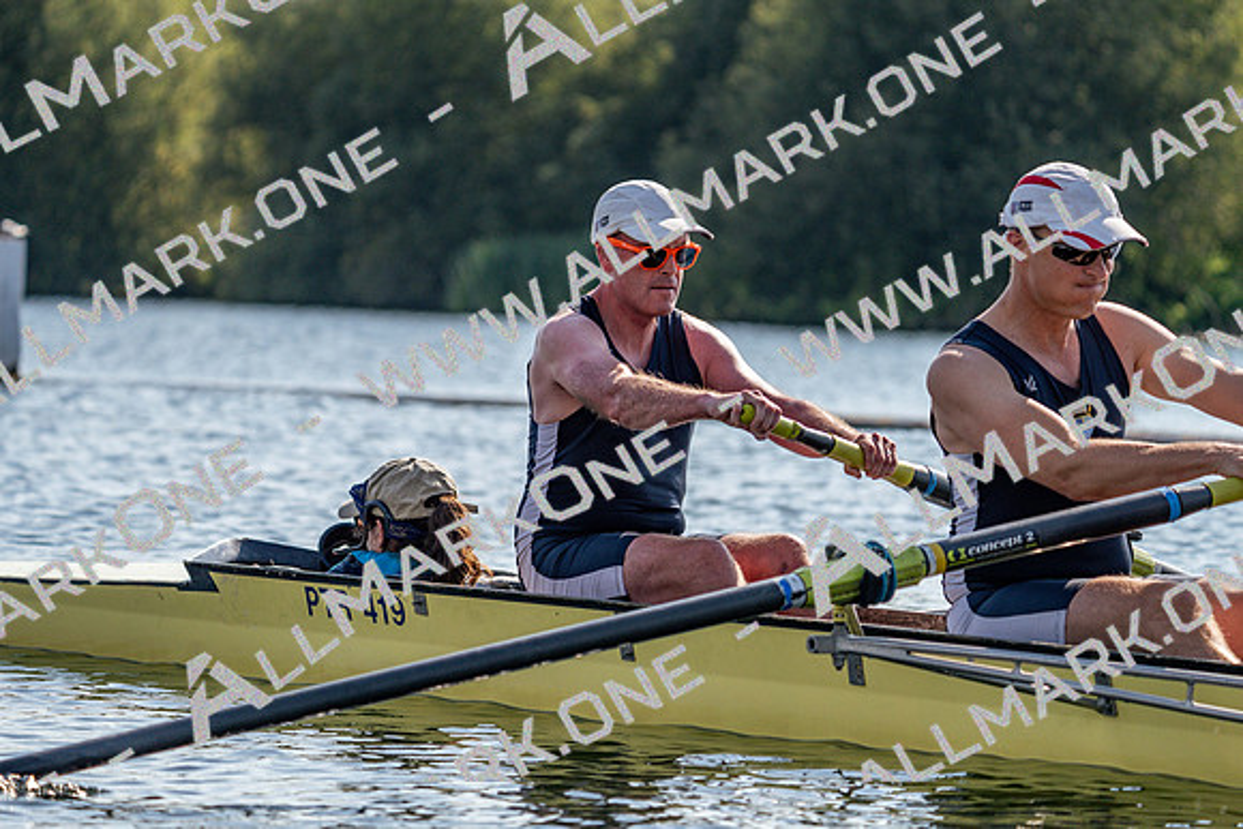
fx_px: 6907
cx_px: 622
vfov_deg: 6.9
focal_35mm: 200
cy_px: 414
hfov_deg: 10.3
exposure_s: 1/1600
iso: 250
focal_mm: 200
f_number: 5.6
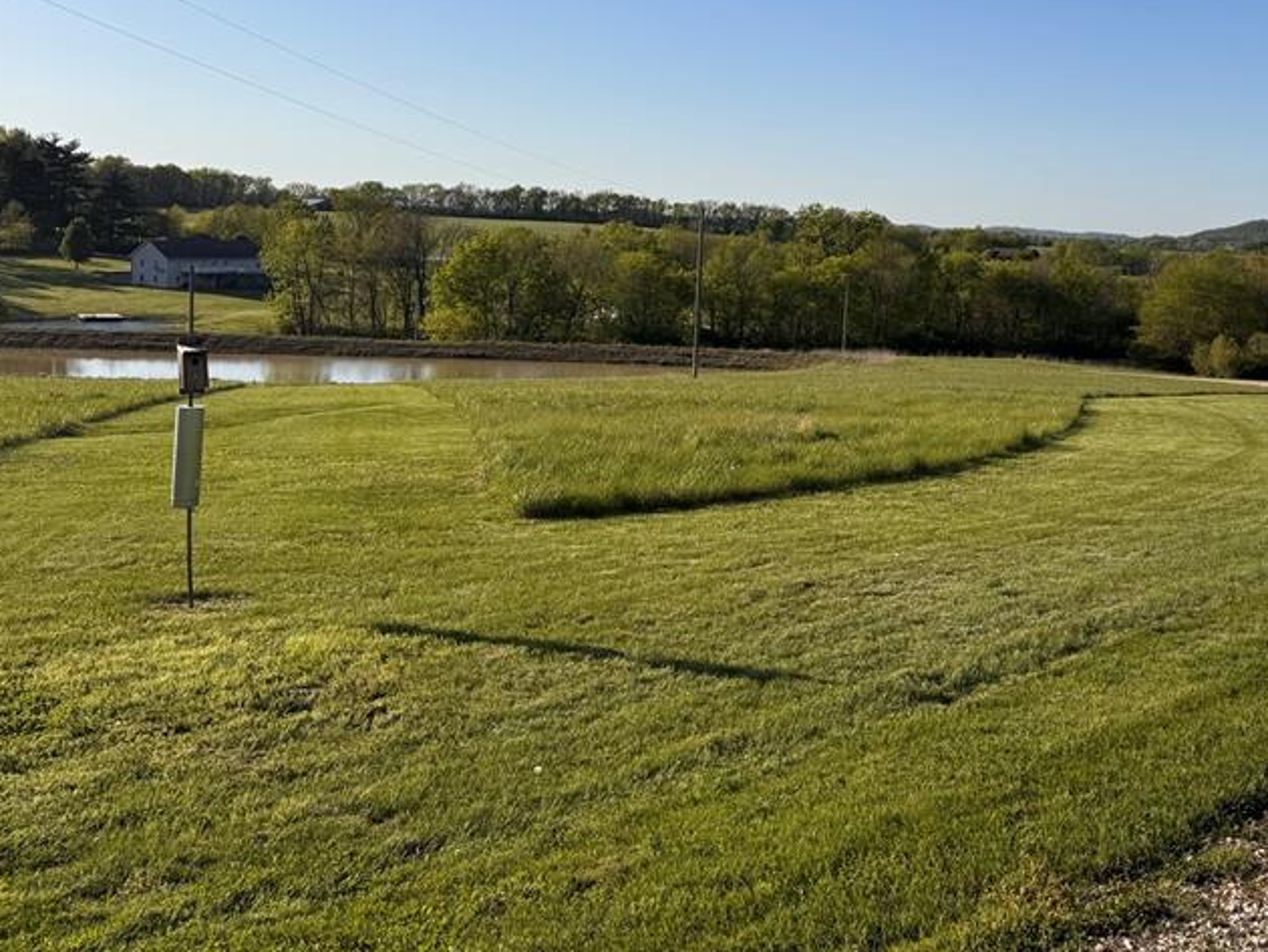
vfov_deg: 36.0
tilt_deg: -2.0
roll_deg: -1.7
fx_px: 1429
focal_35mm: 39
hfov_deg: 46.5
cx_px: 920
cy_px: 244
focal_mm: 6.76
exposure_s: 1/5814
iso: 80
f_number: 1.78
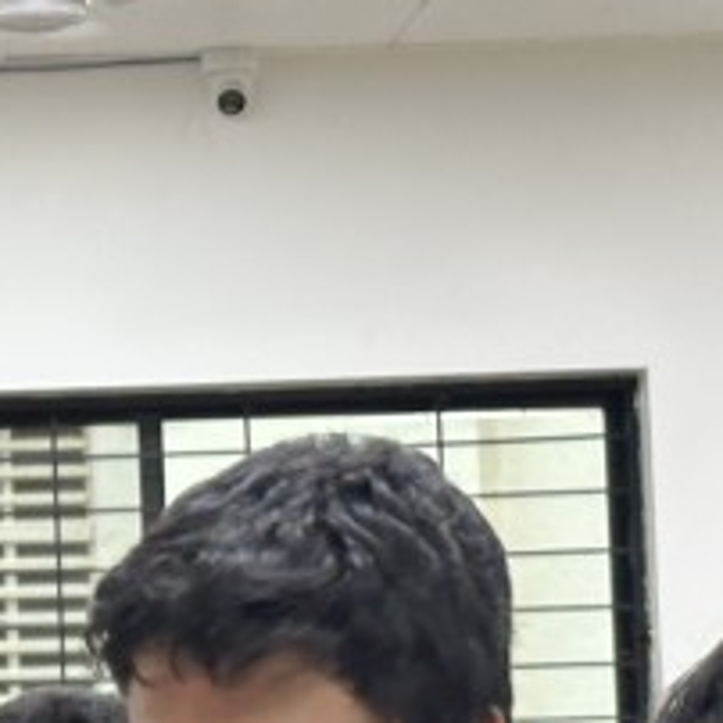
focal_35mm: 215
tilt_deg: +4.1
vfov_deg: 8.1
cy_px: 544
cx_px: -132
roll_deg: +2.2
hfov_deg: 8.1
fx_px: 5080
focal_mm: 6.86
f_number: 1.78
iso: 100
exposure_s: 1/50
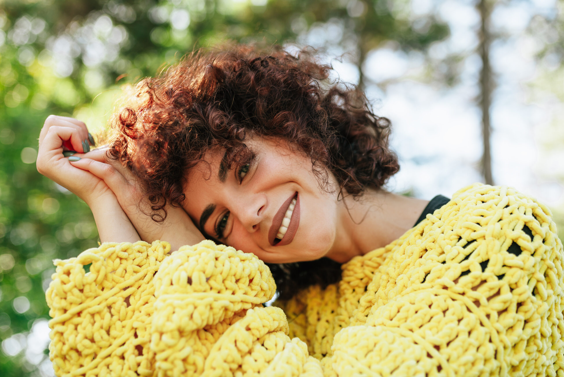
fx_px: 549
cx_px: 282
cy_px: 188
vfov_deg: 37.9
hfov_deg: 54.4
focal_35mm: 35
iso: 64
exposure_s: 1/320
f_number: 2.5
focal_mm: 35
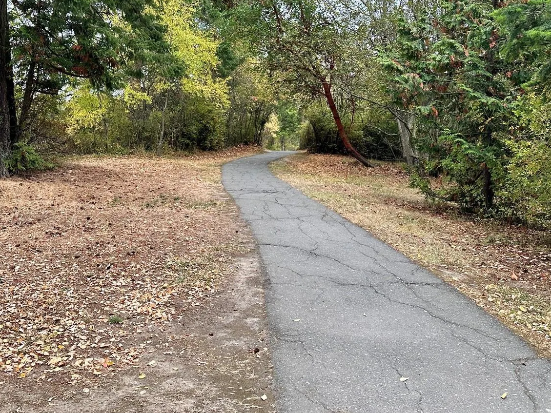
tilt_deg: -0.8
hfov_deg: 54.0
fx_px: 541
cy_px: 138
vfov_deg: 41.3
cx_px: 275
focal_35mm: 34
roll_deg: -1.8
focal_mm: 6.86
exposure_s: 1/186
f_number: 1.78
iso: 64
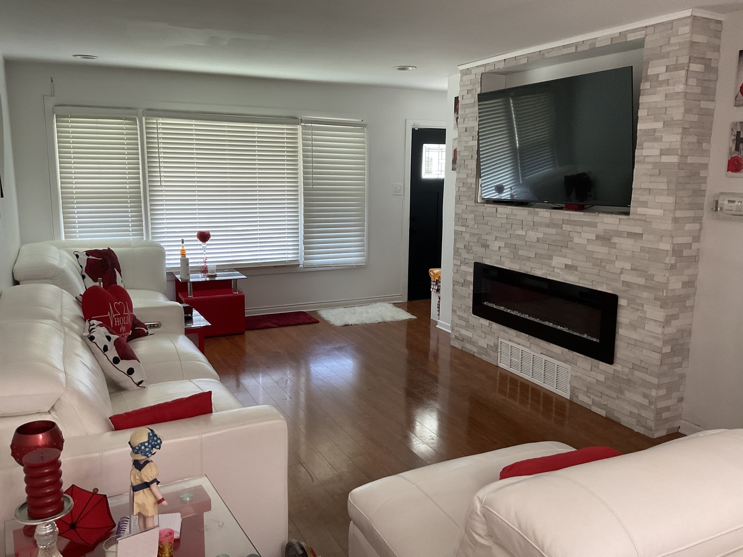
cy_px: 278
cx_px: 372
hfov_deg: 61.7
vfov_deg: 48.2
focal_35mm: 29
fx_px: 622
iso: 80
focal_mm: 3
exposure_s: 1/60
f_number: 1.8
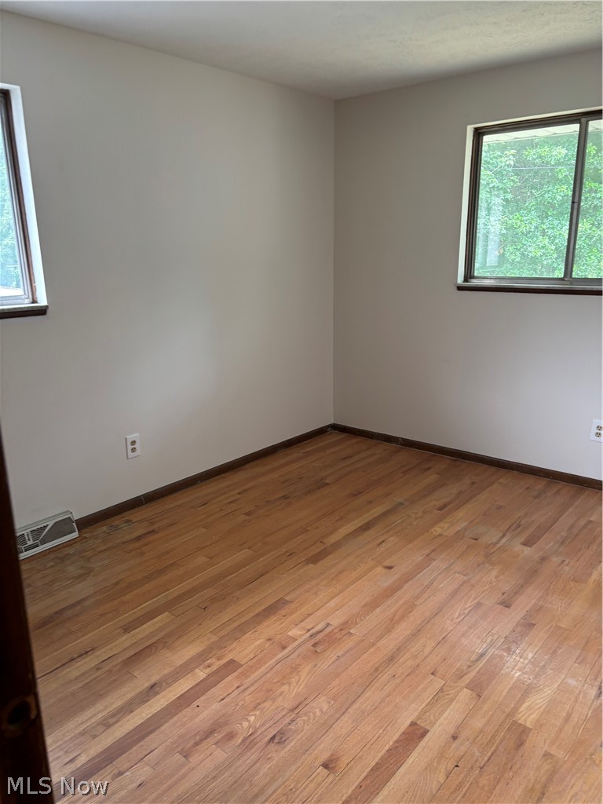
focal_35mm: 26
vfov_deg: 67.3
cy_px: 402
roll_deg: +1.4
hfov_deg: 53.1
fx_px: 604
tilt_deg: -12.0
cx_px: 302
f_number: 1.6
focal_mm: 5.96
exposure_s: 1/60
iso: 125
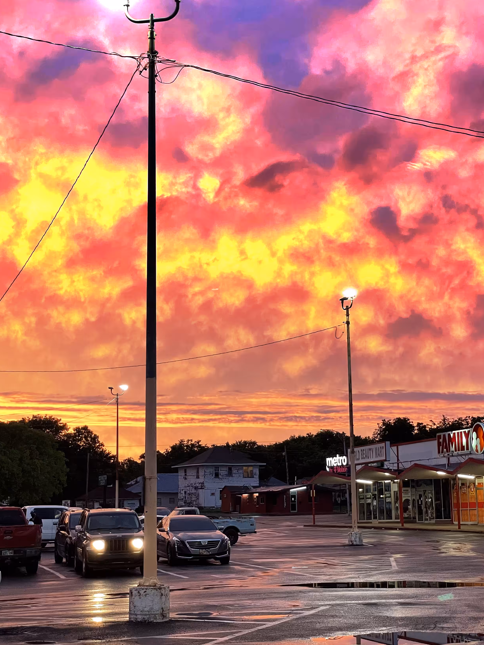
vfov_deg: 30.3
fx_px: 1193
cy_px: 302
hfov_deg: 22.9
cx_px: 281
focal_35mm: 64
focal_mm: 6
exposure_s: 1/121
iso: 160
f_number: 2
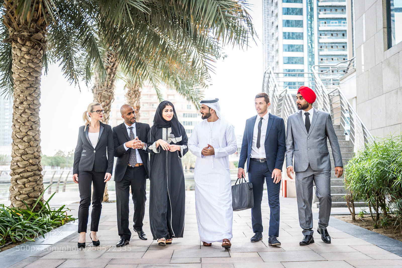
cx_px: 201
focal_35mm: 46
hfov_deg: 42.7
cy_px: 134
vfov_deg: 29.3
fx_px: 514
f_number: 2.8
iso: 200
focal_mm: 46
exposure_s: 1/200
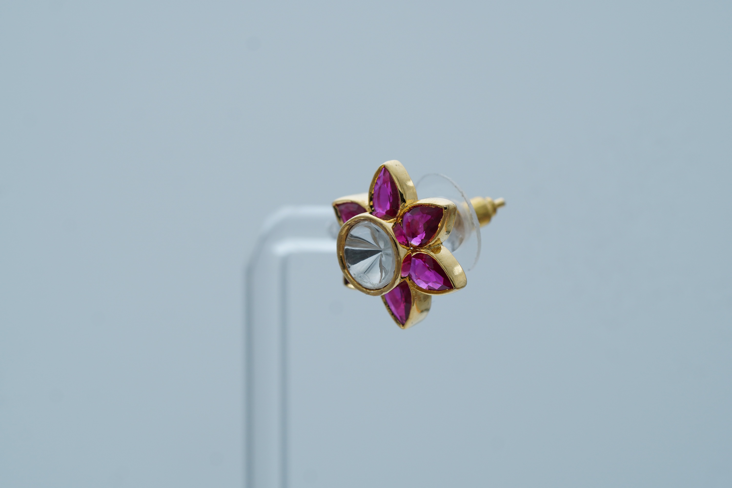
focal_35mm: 135
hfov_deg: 15.2
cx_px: 366
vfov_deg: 10.2
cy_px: 244
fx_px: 2745
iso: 200
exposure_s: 1/80
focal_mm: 90
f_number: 6.3
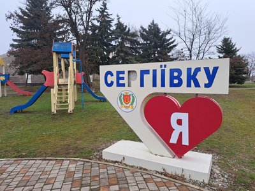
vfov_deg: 56.8
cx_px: 128
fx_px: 177
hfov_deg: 71.6
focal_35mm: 24
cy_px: 96
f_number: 1.8
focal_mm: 5.23
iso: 50
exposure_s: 1/114
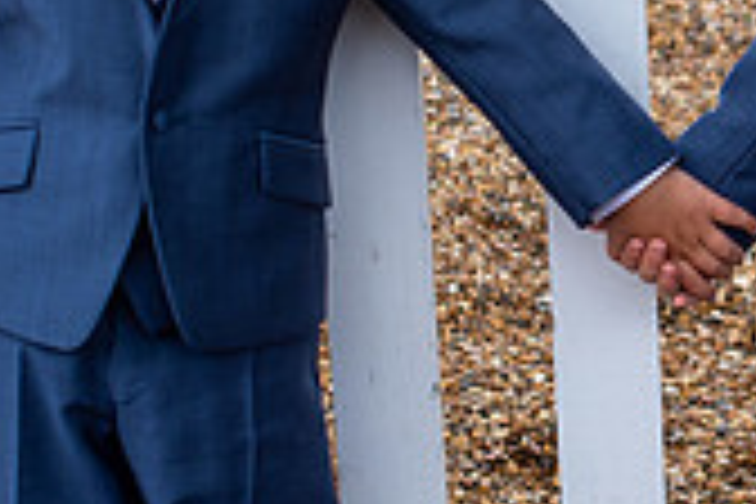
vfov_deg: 8.4
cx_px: 790
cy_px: 97
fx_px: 3444
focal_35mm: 164
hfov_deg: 12.4
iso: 100
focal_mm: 35
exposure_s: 1/400
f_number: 4
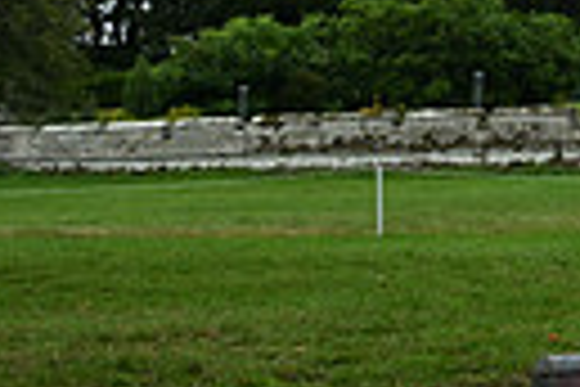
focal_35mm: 180
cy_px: -137
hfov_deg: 10.4
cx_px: 1205
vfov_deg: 7.5
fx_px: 2900
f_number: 5.6
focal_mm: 40
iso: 500
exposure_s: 1/1250
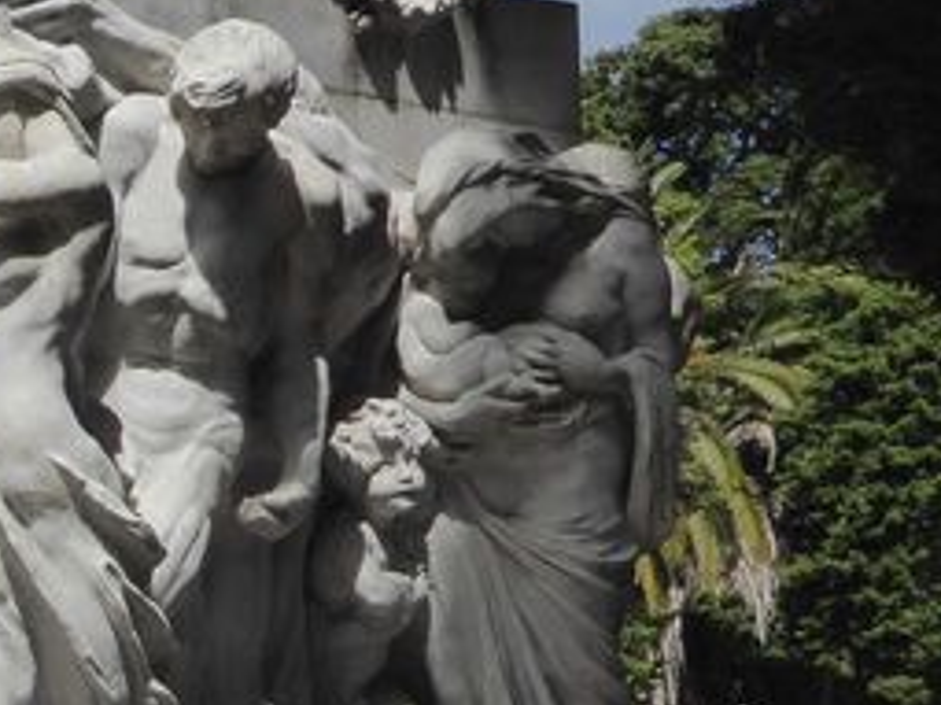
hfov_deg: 16.5
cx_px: -288
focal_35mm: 113
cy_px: 646
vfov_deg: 13.0
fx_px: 3070
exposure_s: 1/640
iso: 160
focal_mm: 6.3
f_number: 5.6
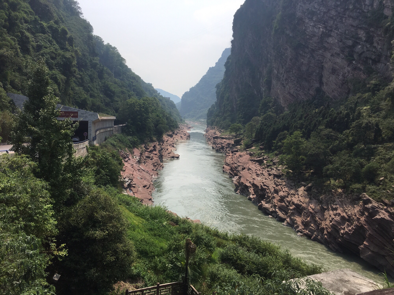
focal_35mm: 29
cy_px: 148
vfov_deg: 48.2
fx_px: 330
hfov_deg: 61.7
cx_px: 197
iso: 25
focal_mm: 4.15
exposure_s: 1/1832
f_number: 2.2
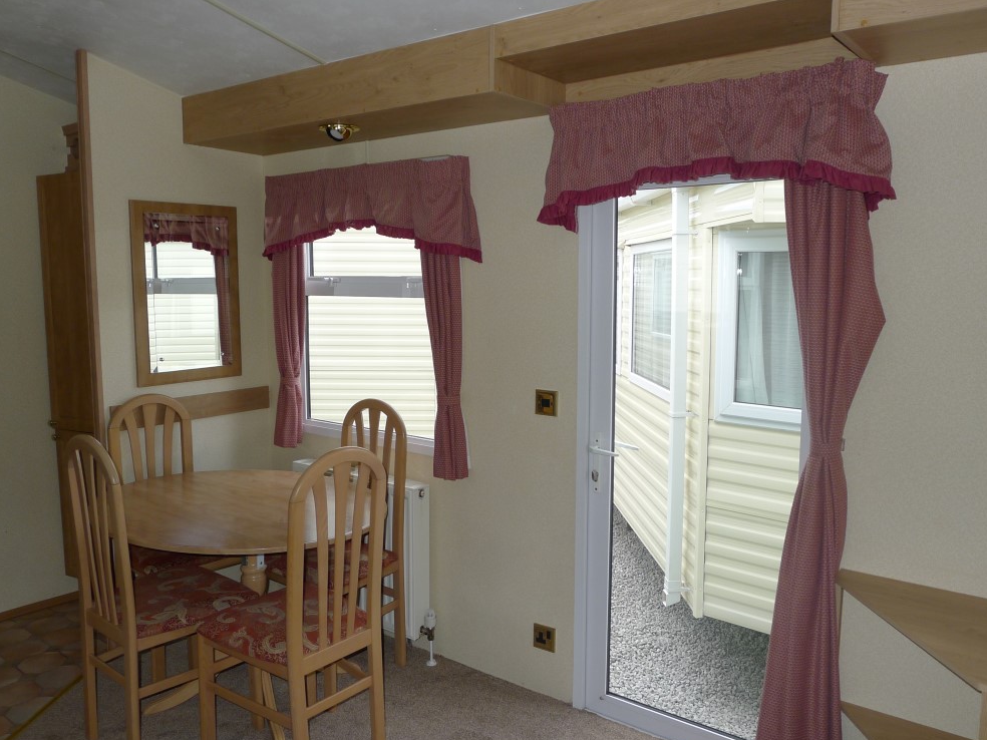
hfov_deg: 65.3
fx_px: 770
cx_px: 477
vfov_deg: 51.4
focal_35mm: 27
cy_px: 367
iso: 100
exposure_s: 1/250
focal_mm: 5.1
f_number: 2.8
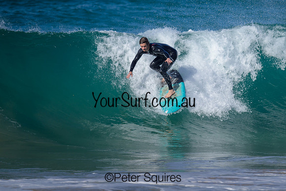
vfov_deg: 1.3
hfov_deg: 1.9
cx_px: 196
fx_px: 8730
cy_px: 67
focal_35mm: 1099
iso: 220
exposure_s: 1/2000
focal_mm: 800
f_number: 6.3
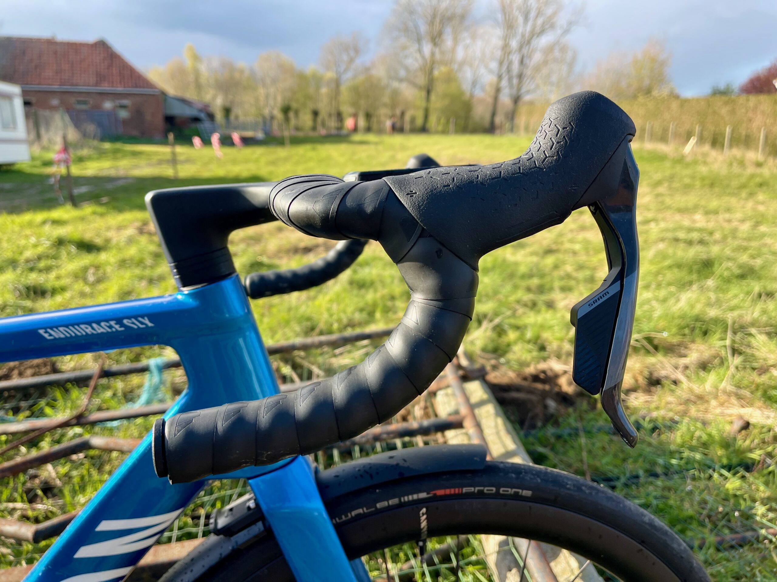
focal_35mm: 25
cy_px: 291
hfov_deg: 69.4
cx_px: 388
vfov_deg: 54.9
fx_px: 561
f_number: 1.6
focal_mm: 5.1
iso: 32
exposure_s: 1/704
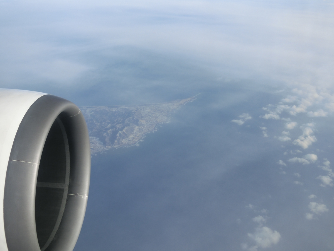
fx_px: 434
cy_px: 126
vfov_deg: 32.2
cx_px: 167
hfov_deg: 42.1
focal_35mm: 45
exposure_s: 1/500
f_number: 4.4
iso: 80
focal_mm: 8
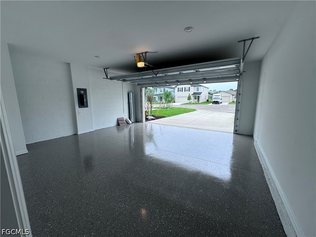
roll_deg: +0.8
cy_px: 118
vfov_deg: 85.7
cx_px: 158
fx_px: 128
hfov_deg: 102.1
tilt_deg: -9.3
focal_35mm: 14
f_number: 2.2
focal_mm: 2.22
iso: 50
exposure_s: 1/620
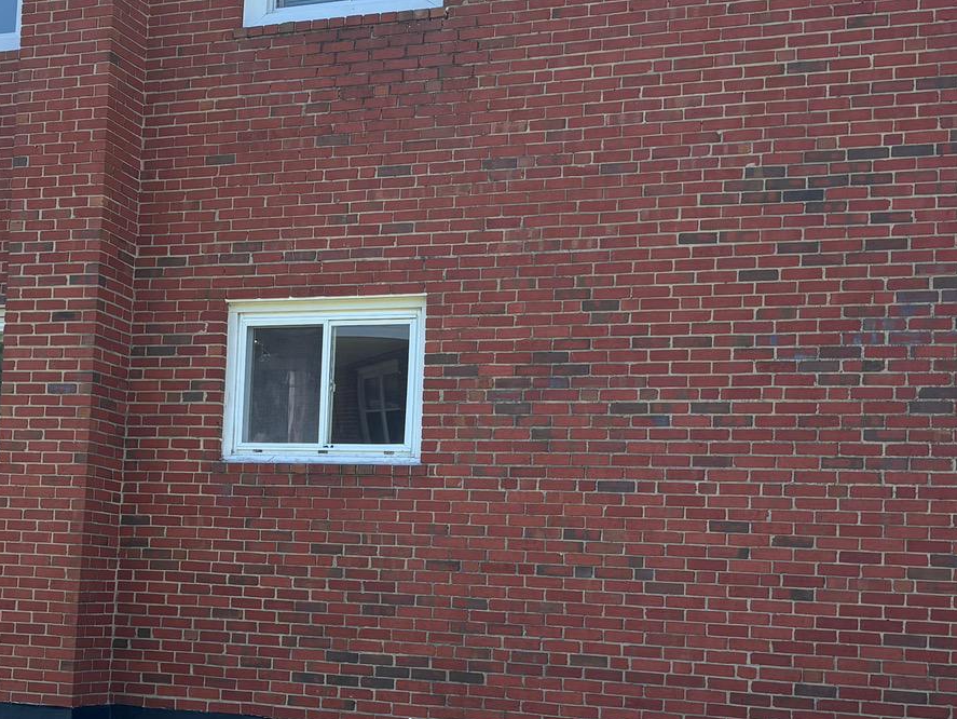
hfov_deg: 31.8
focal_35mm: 60
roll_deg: -4.1
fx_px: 1659
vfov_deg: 24.4
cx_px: 288
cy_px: 439
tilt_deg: +4.2
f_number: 1.6
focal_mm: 5.96
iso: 50
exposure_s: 1/1139
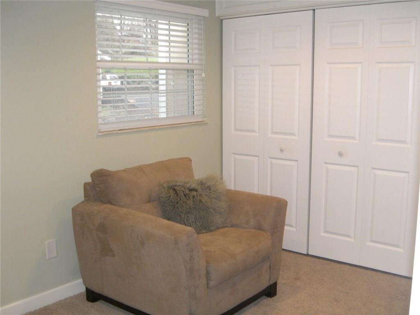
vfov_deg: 37.7
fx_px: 461
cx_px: 210
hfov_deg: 49.0
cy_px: 158
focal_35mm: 38
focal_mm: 7.9
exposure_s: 1/60
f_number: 2.8
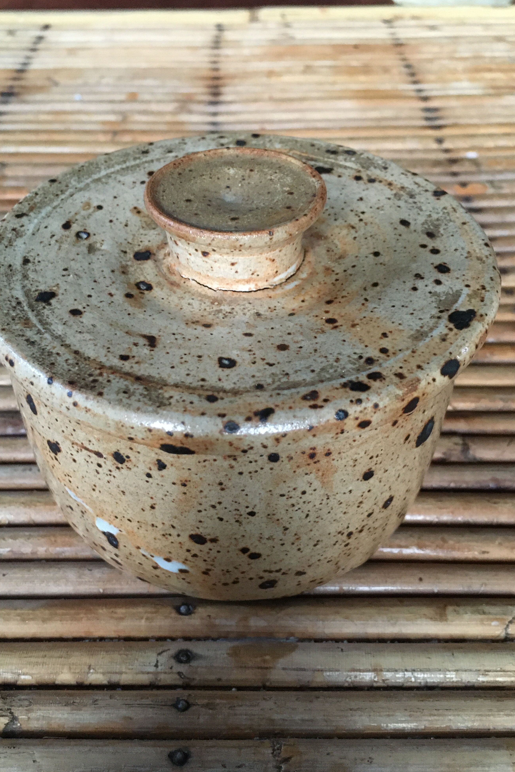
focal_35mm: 31
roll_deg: -2.9
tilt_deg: -43.1
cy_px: 381
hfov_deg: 42.2
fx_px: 665
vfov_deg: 60.3
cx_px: 226
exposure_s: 1/17
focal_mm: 4.15
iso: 250
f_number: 2.2
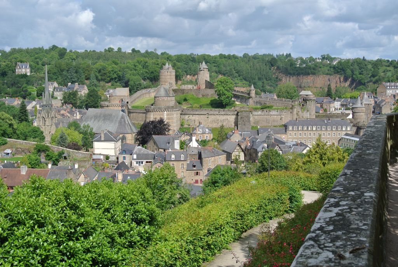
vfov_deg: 26.6
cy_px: 134
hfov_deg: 38.8
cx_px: 199
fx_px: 565
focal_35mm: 51
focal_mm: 18.9
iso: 100
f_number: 5.6
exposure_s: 1/500
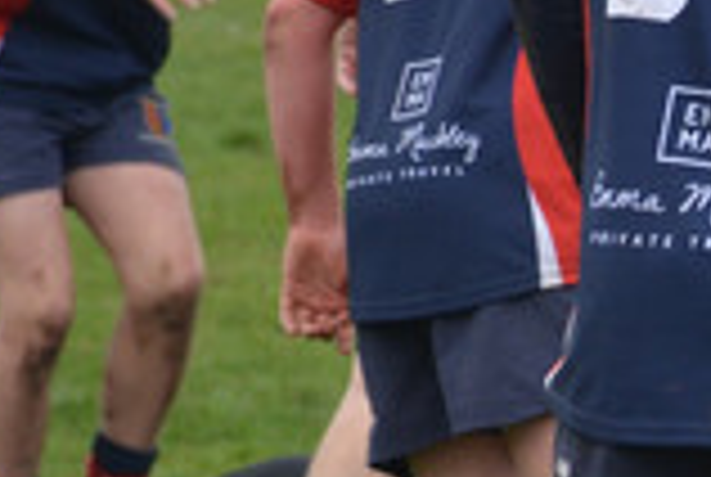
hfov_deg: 2.4
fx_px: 16799
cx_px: 1372
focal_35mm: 849
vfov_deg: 1.6
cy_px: 56
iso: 400
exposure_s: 1/640
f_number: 5.6
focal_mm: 140
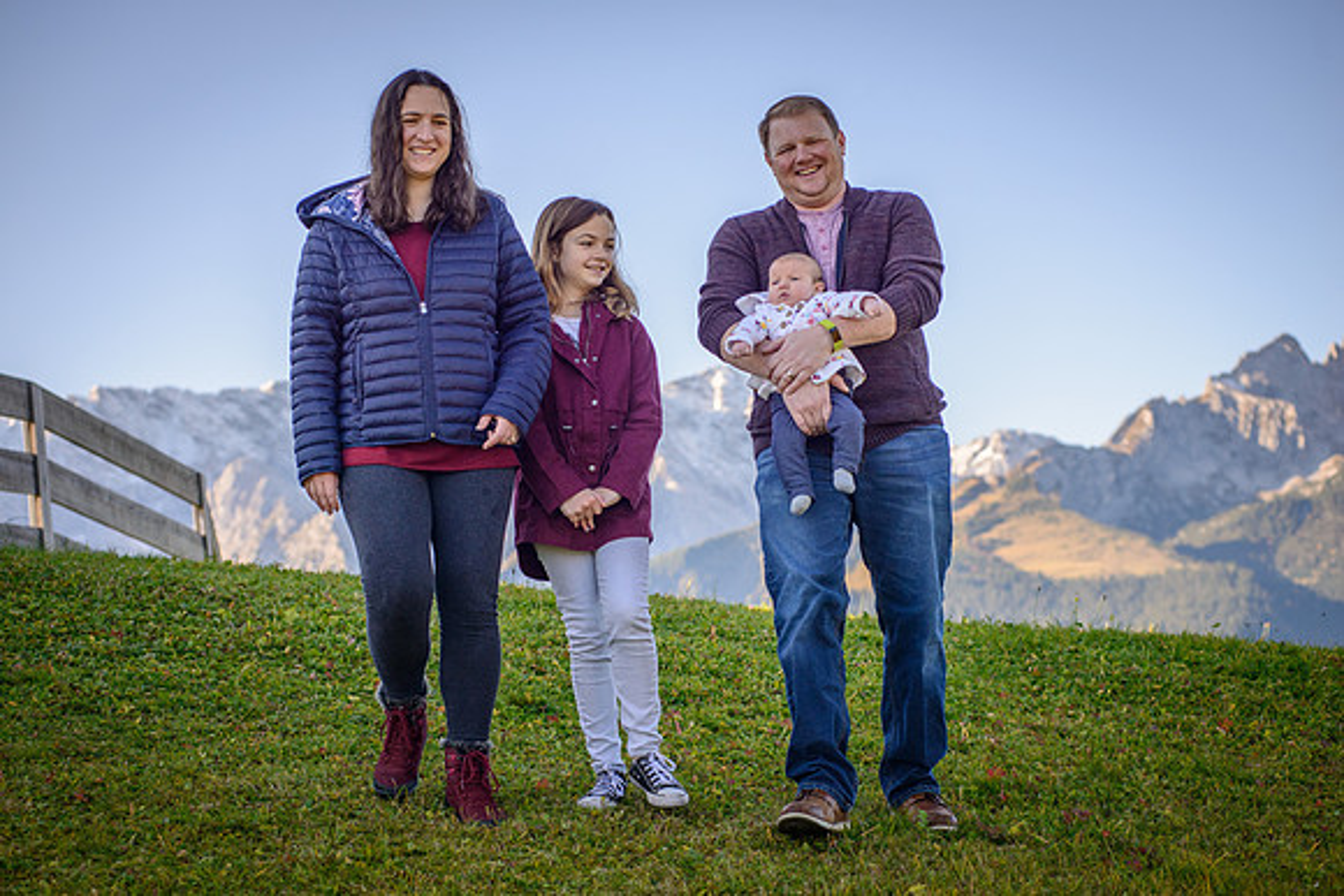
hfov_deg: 25.4
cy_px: 448
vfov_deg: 17.1
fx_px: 2987
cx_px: 672
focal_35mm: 80
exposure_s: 1/1000
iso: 200
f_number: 5
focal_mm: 80
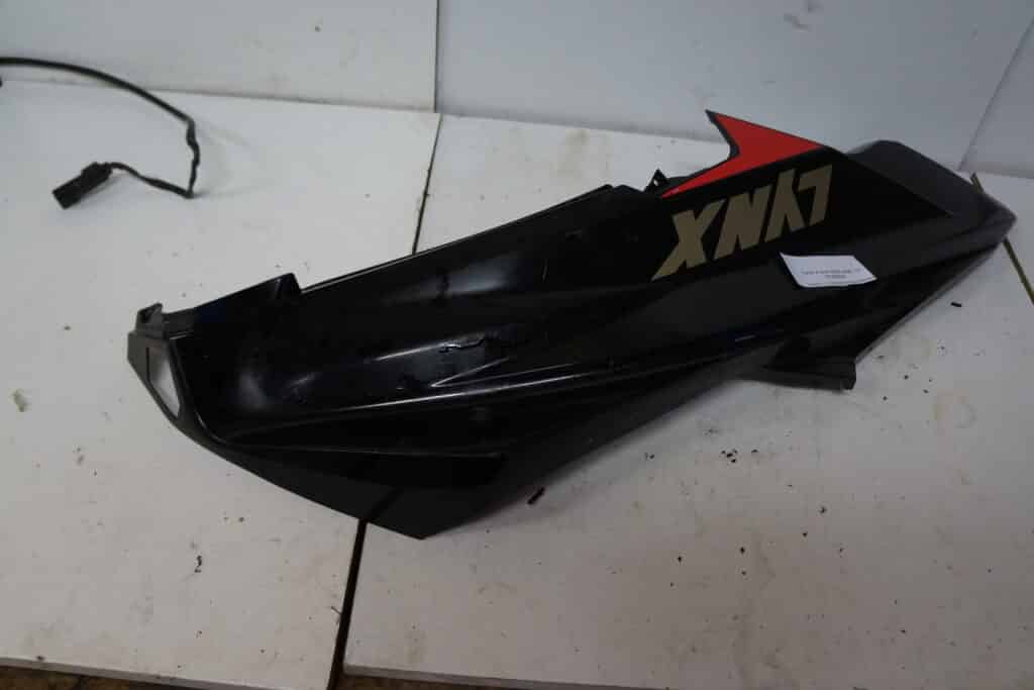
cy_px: 345
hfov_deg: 67.4
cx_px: 517
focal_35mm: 27
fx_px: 776
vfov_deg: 47.9
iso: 1250
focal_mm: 18
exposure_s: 1/60
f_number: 3.5
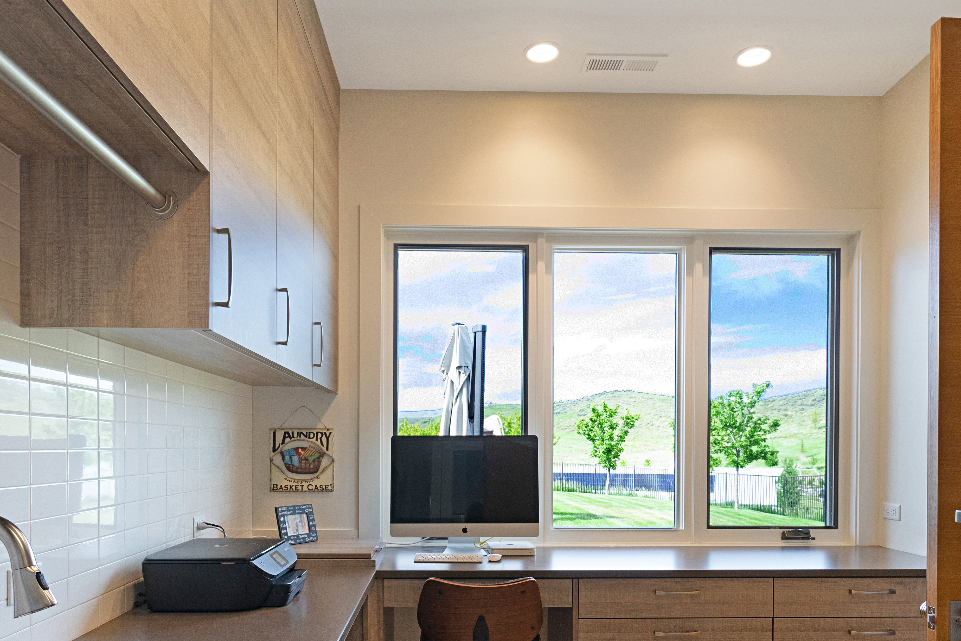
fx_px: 694
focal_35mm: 26
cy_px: 458
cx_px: 460
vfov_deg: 48.2
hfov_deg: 69.4
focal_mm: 16
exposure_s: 1/13
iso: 1250
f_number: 9
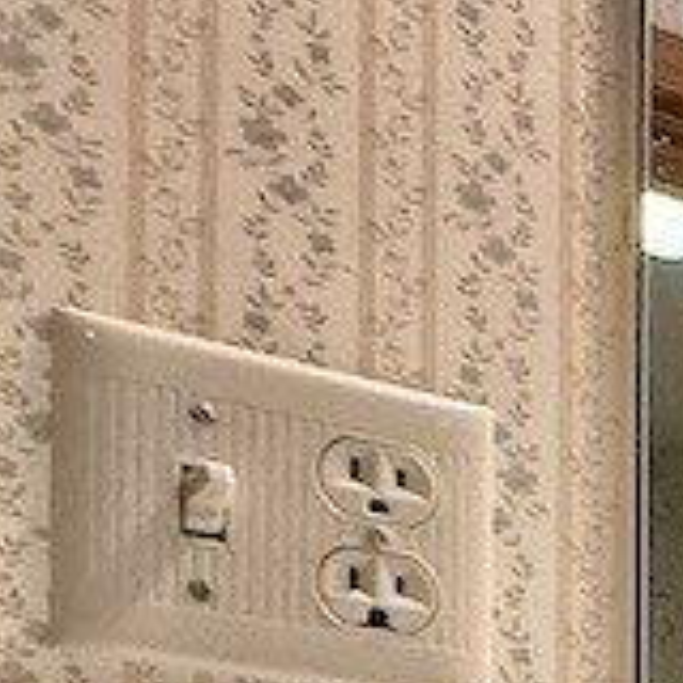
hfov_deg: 9.4
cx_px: 2420
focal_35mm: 99
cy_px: 1153
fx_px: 2210
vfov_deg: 15.5
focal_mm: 2.22
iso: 400
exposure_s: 1/60
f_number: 2.2
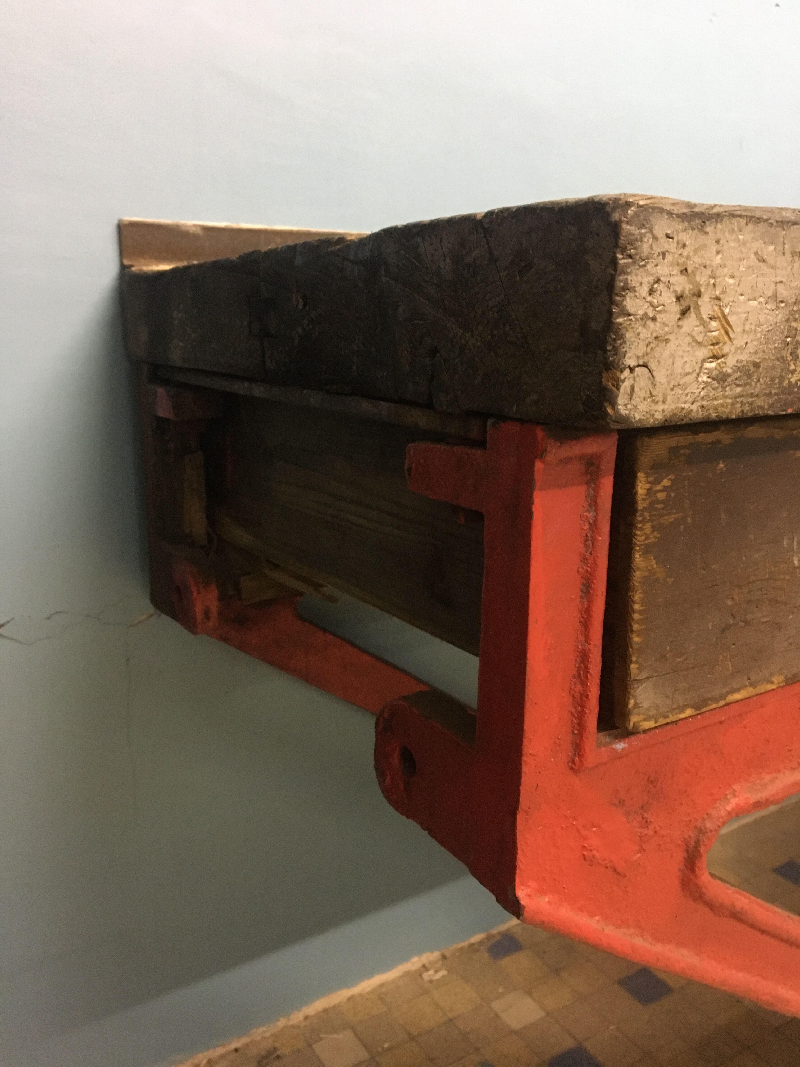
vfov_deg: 61.7
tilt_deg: -13.6
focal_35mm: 29
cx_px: 400
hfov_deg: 48.2
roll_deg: +0.2
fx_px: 894
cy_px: 534
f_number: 2.2
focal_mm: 4.15
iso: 200
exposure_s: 1/17
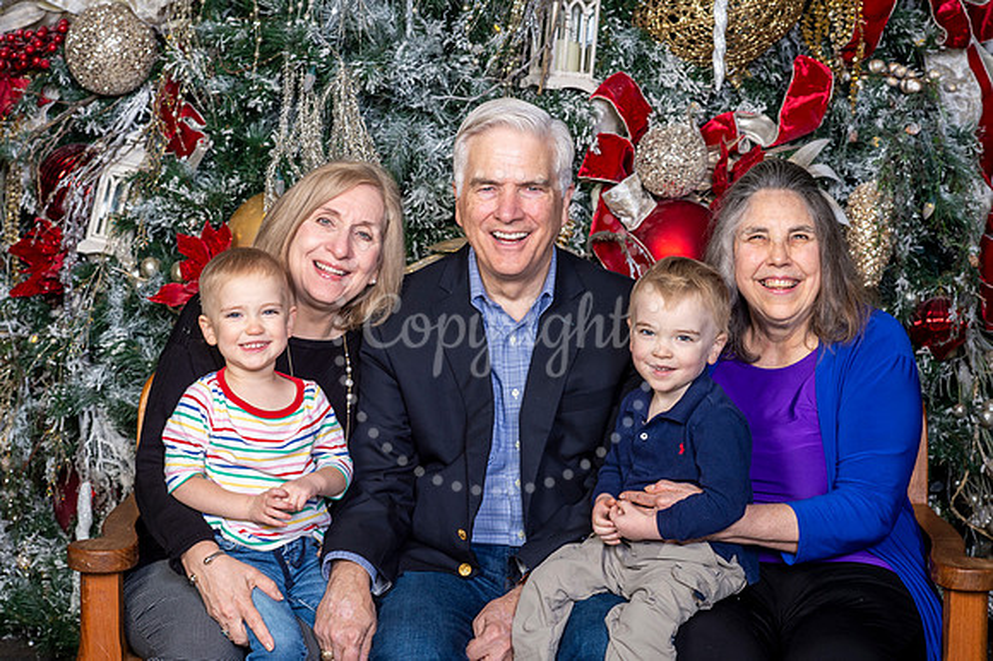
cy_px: 330
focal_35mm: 85
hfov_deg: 23.9
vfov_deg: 16.1
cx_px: 496
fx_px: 2343
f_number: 8
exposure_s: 1/125
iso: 400
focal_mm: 85
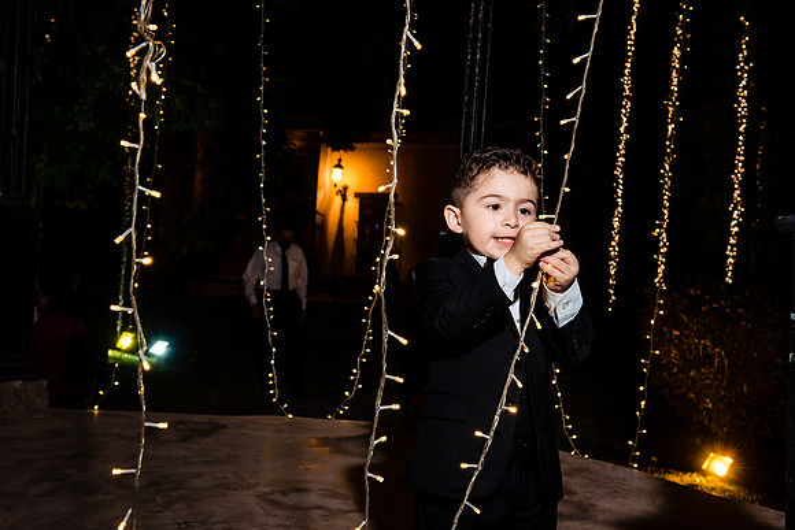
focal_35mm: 48
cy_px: 265
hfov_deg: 41.1
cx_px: 398
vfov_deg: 28.1
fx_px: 1060
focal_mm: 48
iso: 2000
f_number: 8
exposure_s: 1/100
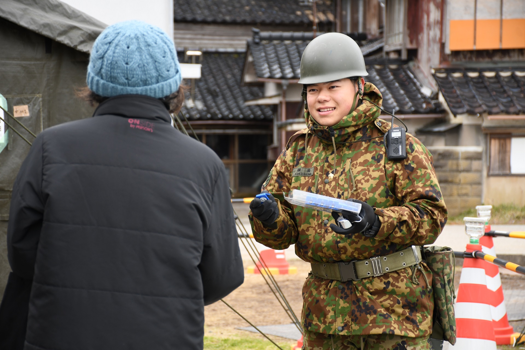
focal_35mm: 120
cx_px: 262
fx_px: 1750
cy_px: 175
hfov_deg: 17.1
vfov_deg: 11.4
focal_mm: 80
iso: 320
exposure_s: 1/160
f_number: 5.6
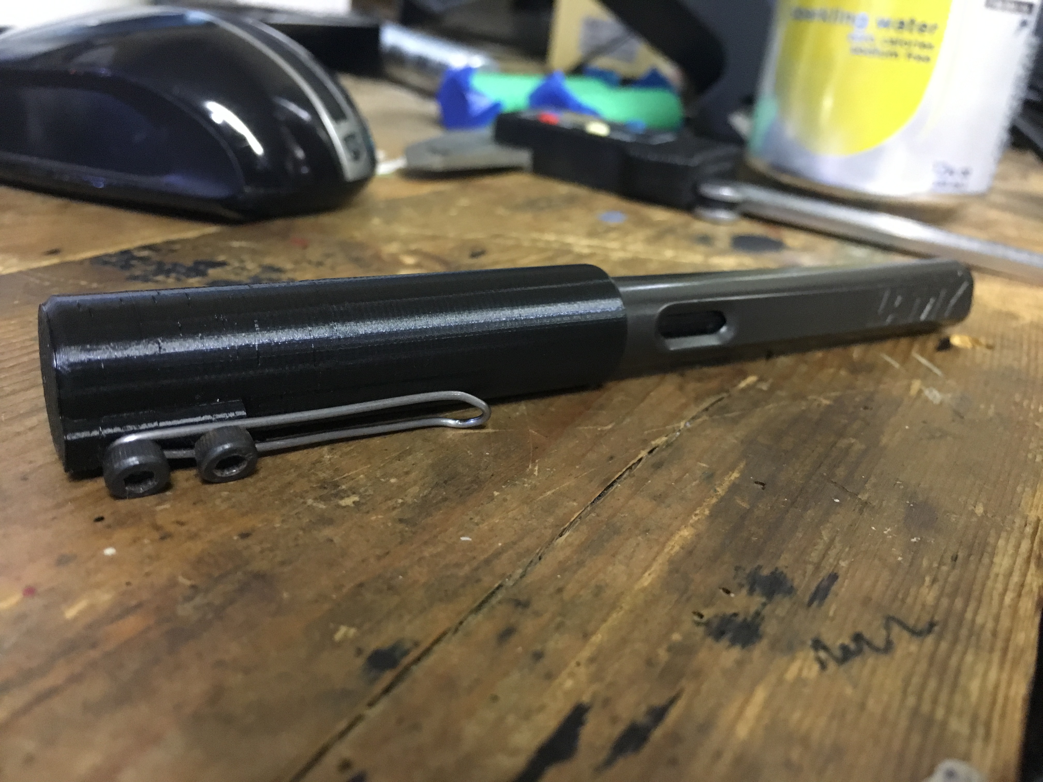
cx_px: 522
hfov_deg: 61.7
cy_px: 391
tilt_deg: -23.2
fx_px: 874
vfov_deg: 48.2
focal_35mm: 29
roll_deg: -6.4
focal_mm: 4.15
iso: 250
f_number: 2.2
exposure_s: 1/15
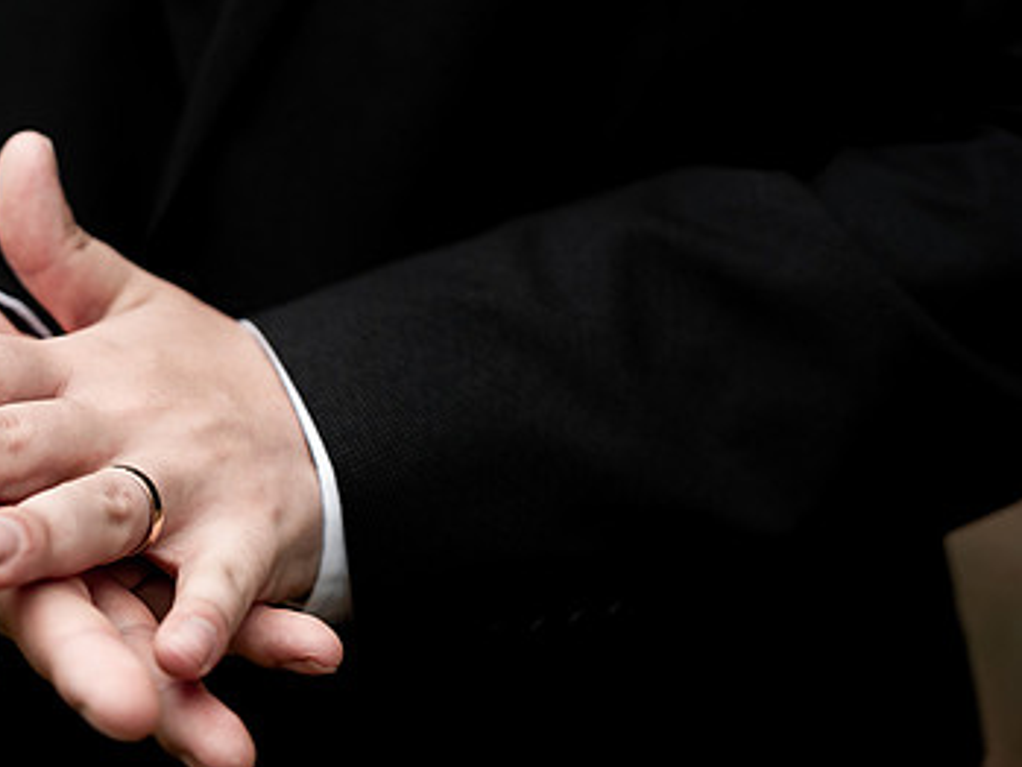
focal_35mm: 83
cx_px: 176
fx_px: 2451
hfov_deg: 23.1
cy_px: 297
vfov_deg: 17.8
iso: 400
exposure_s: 1/1600
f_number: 2.8
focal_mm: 52
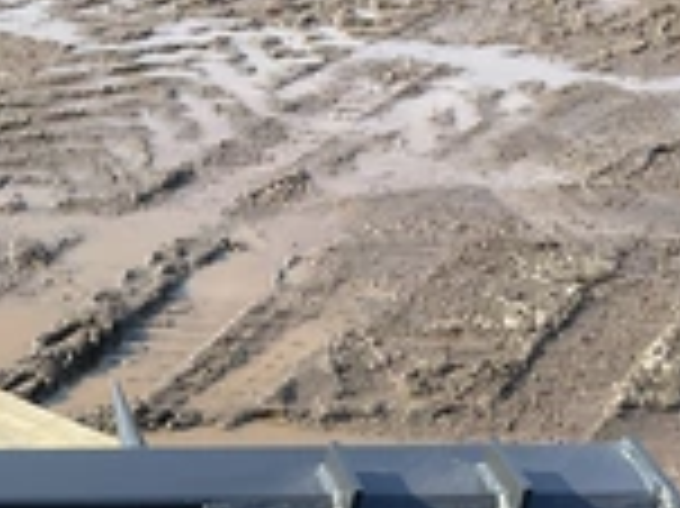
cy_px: 629
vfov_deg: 18.0
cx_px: -77
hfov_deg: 23.7
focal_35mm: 77
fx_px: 1511
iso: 25
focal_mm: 3
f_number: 1.8
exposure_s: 1/446
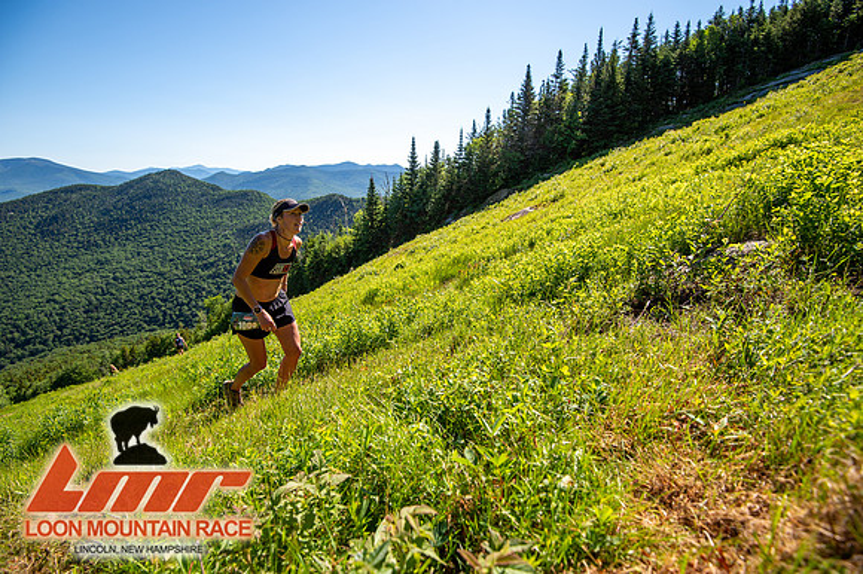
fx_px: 383
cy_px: 287
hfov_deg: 96.8
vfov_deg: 73.7
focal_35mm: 16
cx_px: 432
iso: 100
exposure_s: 1/400
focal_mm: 16
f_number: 5
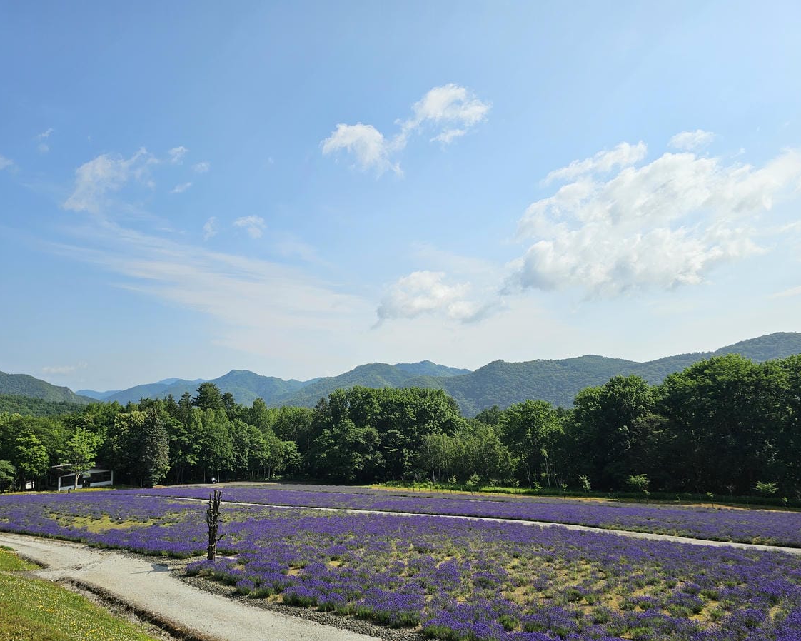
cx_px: 391
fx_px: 569
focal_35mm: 24
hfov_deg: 70.3
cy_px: 320
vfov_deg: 58.8
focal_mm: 6.3
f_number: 1.7
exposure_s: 1/1513
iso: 10
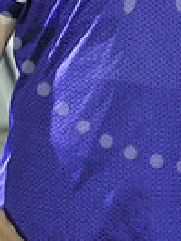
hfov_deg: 2.6
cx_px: 210
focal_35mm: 568
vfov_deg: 3.5
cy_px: -49
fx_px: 3960
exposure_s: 1/250
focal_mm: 135
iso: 4000
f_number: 5.6
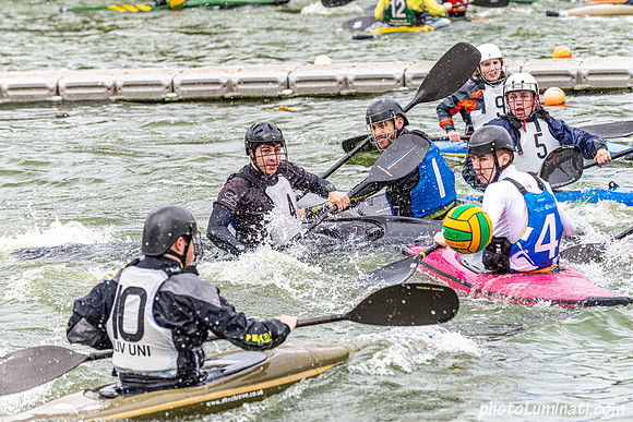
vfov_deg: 5.9
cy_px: 187
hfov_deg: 8.8
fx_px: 4114
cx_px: 352
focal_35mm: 234
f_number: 5.6
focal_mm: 200
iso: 2500
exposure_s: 1/3200
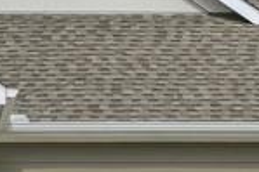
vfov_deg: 6.6
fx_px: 1480
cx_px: -40
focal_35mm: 206
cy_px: 136
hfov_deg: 9.9
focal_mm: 30
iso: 400
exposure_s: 1/1600
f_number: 8
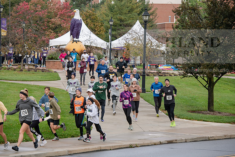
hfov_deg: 14.2
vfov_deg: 9.5
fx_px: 947
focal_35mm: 145
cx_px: 118
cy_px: 78
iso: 640
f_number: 6.3
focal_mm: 145
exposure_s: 1/400
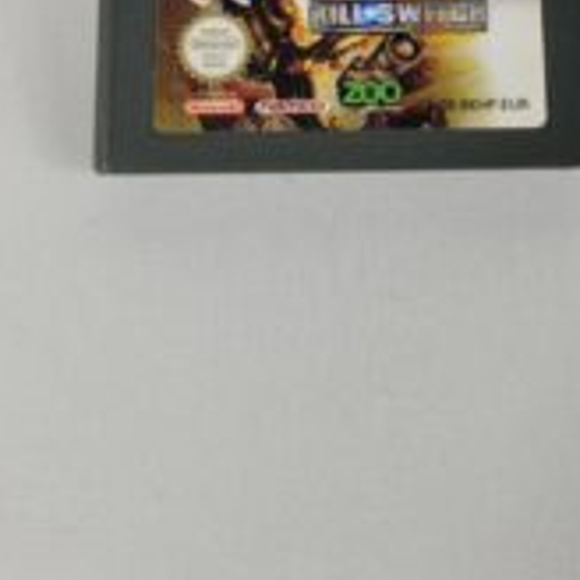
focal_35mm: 56
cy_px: 42
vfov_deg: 29.1
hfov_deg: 30.4
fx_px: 1062
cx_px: 382
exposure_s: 1/181
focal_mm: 5.4
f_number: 1.8
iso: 40
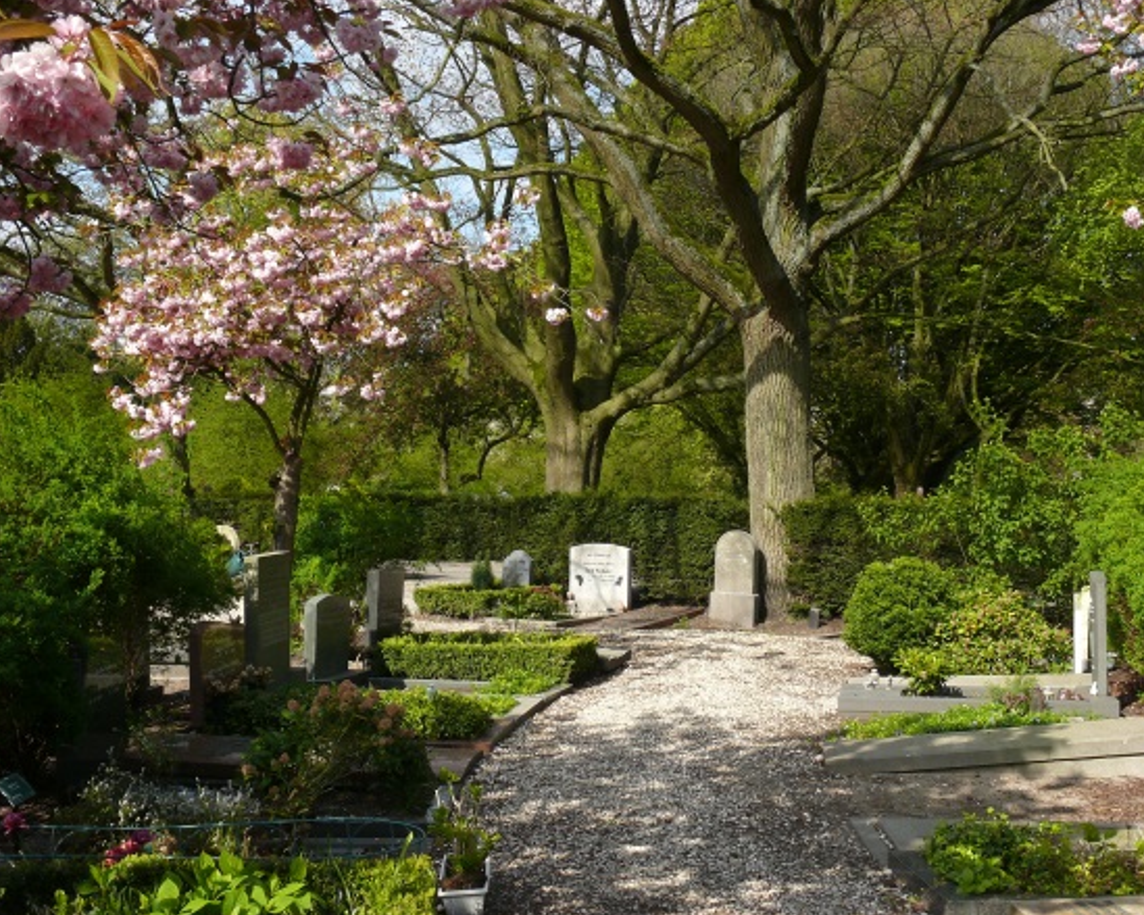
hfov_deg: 38.8
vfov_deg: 31.4
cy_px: 465
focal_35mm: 48
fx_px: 1625
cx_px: 598
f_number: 5.6
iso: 100
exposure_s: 1/250
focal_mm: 9.5
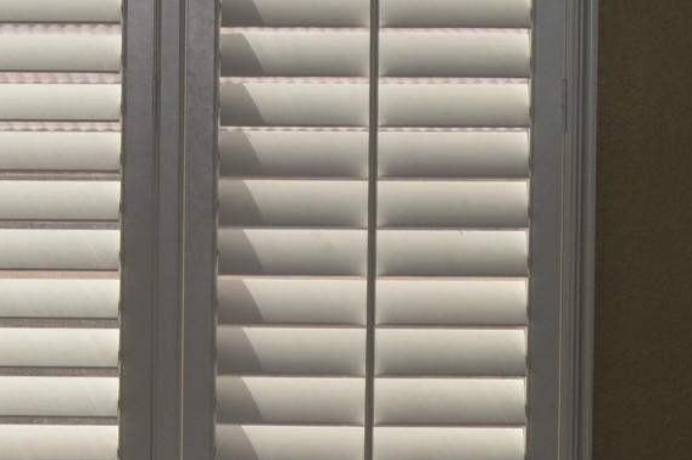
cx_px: -84
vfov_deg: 6.7
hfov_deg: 9.9
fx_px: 3957
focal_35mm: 206
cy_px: 102
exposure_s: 1/200
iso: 100
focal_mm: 26
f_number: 5.6
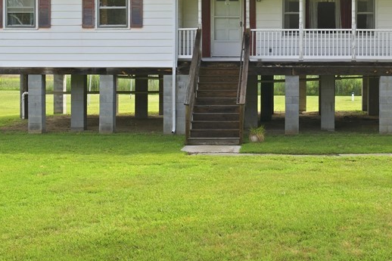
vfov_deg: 20.6
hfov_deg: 30.7
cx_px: 272
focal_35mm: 65
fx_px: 708
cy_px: 40
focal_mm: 31
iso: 160
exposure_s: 1/100
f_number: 9
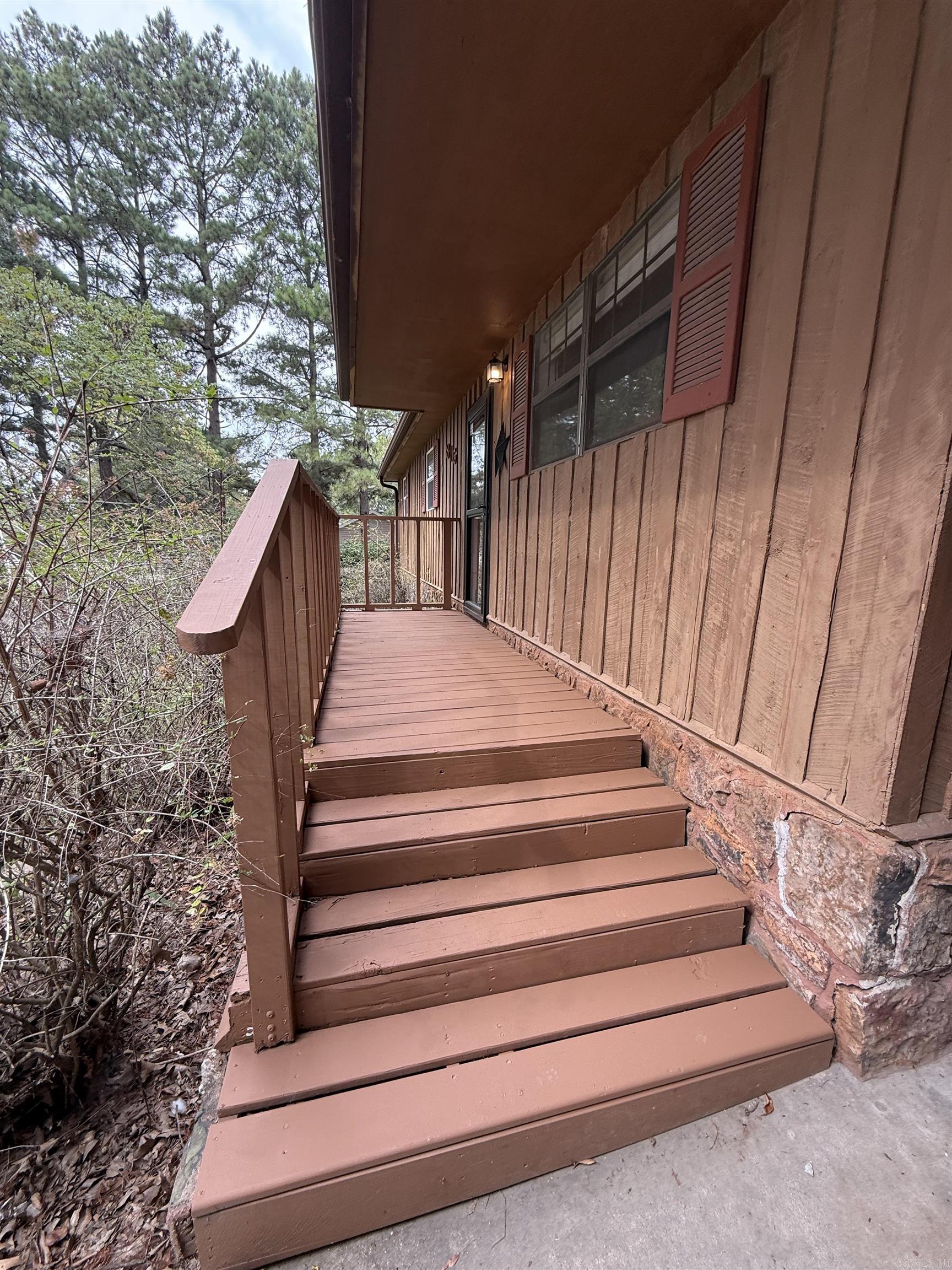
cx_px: 476
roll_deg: -1.8
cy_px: 635
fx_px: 513
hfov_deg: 85.7
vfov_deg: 102.1
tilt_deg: -10.2
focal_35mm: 14
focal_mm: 2.22
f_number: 2.2
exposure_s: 1/149
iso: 64
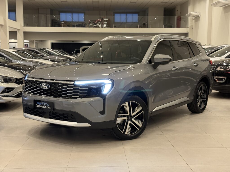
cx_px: 115
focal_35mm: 48
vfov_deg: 30.3
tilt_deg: -5.6
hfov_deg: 39.7
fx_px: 319
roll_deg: +0.0
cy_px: 86
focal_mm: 6.76
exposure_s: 1/60
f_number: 1.78
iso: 250
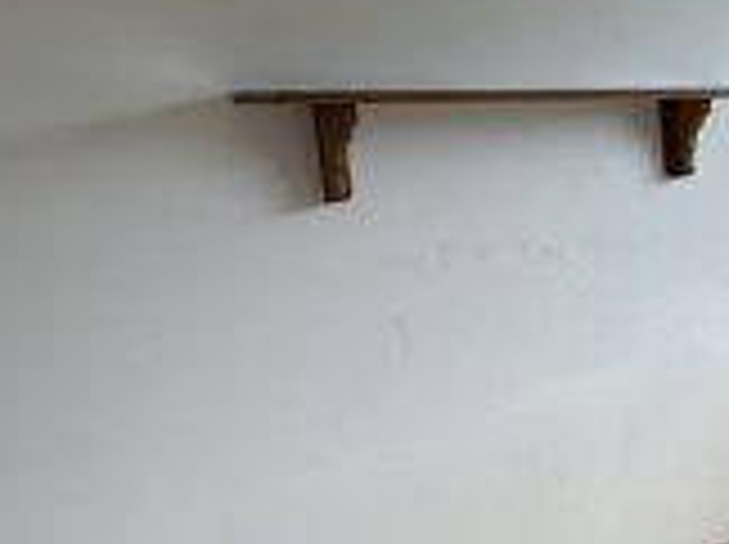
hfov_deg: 26.0
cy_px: 360
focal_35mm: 55
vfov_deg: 26.4
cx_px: 1087
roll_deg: +0.2
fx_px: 1157
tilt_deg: -12.7
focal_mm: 2.22
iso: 40
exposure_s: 1/189
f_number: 2.2
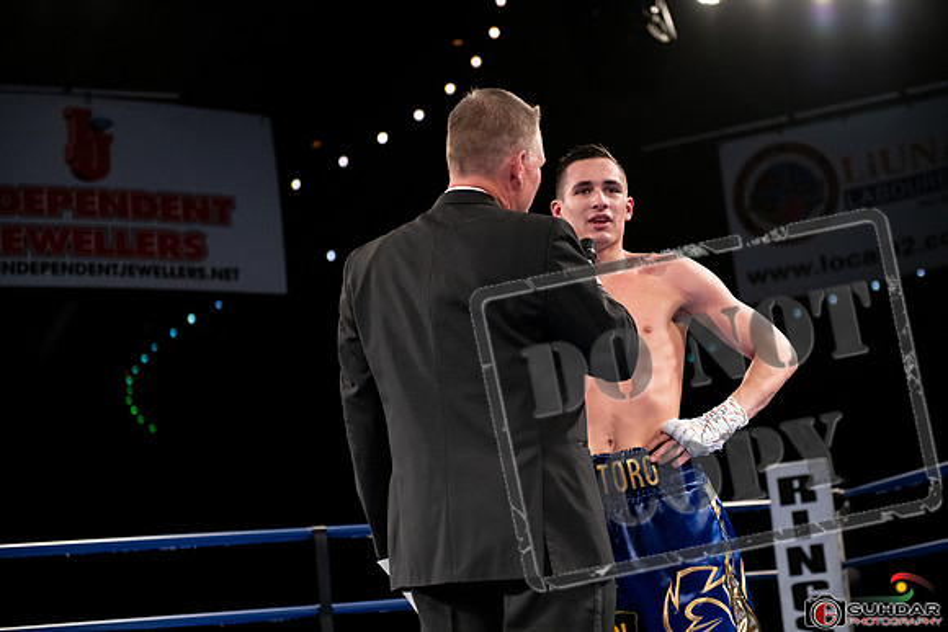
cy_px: 316
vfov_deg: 19.5
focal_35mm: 70
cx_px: 474
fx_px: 1844
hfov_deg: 28.8
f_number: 2.8
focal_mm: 70
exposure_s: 1/1000
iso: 2000
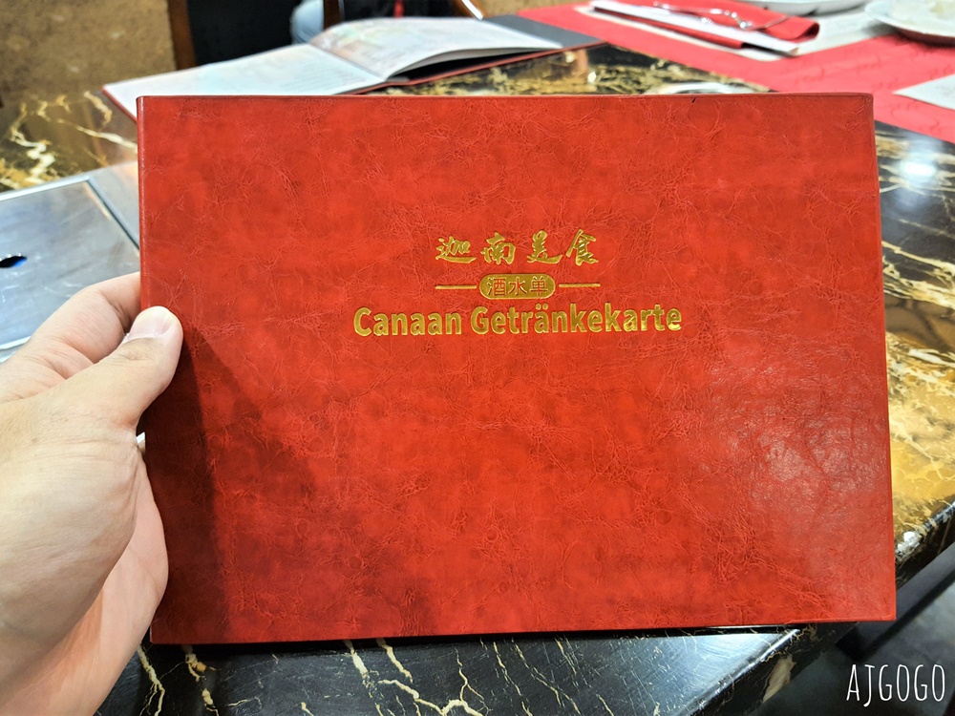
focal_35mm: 26
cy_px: 358
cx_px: 478
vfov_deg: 53.1
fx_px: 717
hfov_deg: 67.3
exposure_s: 1/40
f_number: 1.7
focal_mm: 4.32
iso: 320
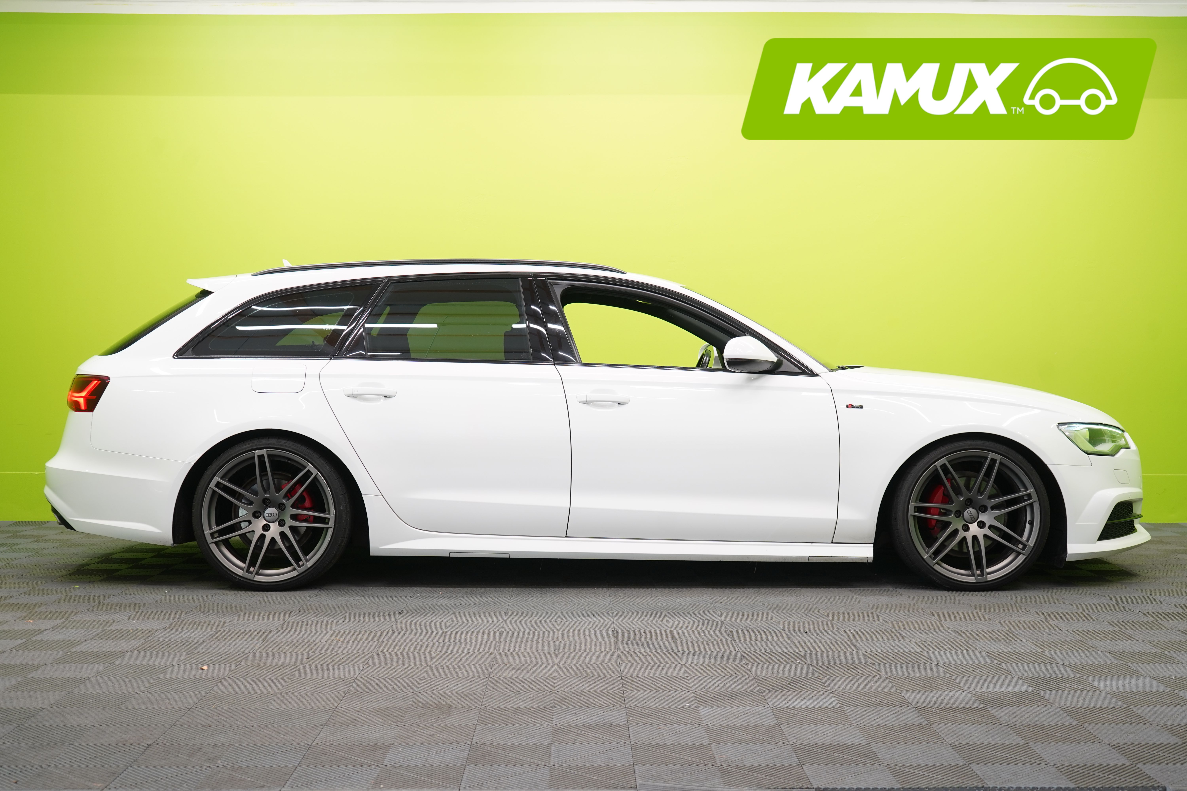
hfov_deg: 44.5
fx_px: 1451
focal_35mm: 44
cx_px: 594
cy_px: 396
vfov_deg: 30.5
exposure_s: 1/30
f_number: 5
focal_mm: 44
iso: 400
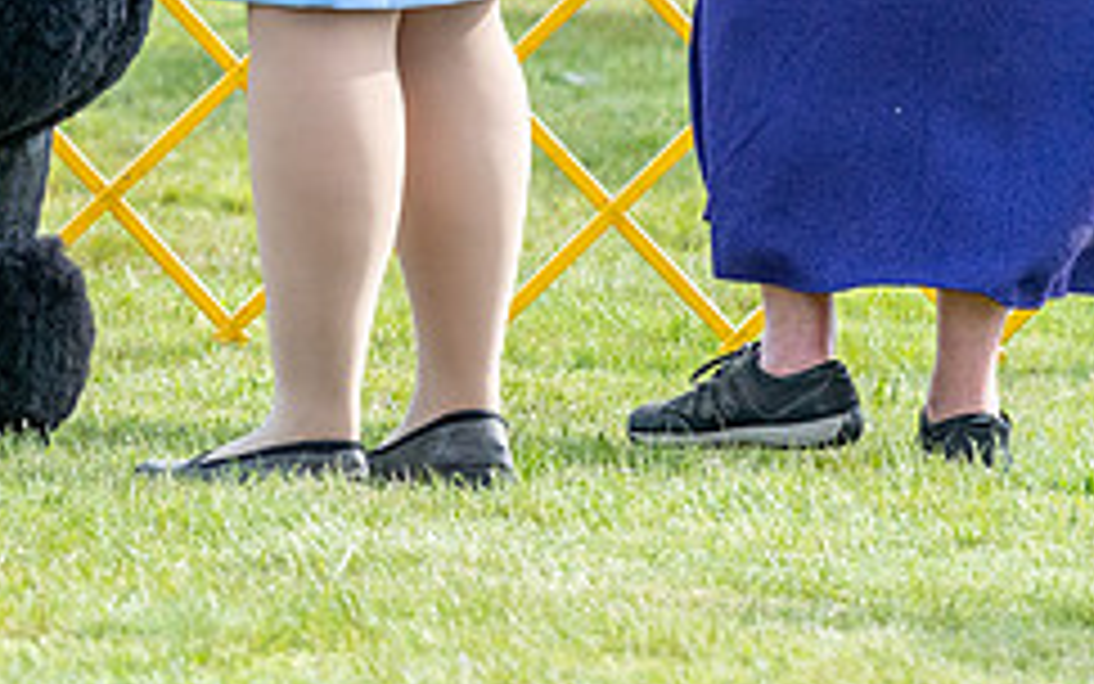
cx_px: -306
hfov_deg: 4.0
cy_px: -367
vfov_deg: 2.5
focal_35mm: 528
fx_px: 15746
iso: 1600
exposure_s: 1/1600
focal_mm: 168
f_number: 5.6
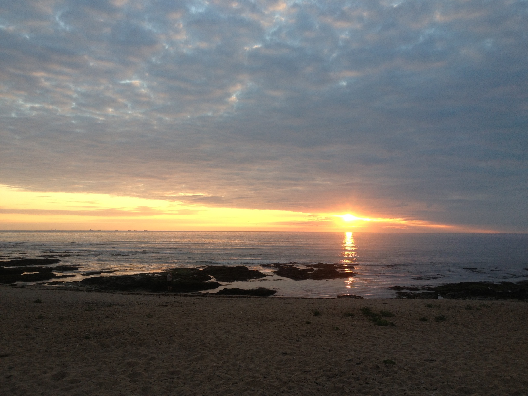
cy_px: 198
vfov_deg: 40.7
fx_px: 534
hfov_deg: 52.6
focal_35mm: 35
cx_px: 264
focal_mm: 4.28
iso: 50
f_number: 2.4
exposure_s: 1/185
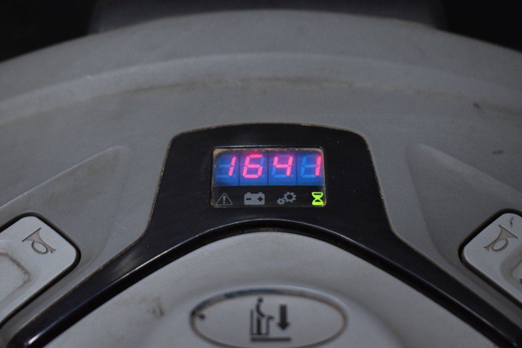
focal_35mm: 57
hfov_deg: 35.1
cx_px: 261
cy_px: 174
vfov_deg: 23.8
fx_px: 826
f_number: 4.8
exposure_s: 1/60
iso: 1400
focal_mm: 38
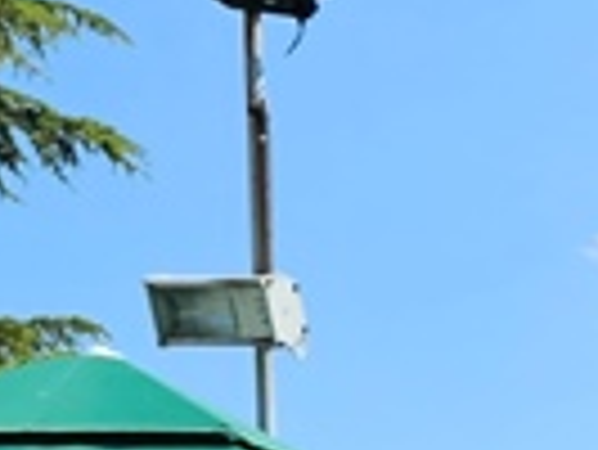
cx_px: 2082
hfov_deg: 8.4
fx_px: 3060
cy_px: 963
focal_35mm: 177
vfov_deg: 7.9
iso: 10
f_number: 1.7
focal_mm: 6.3
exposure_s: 1/437
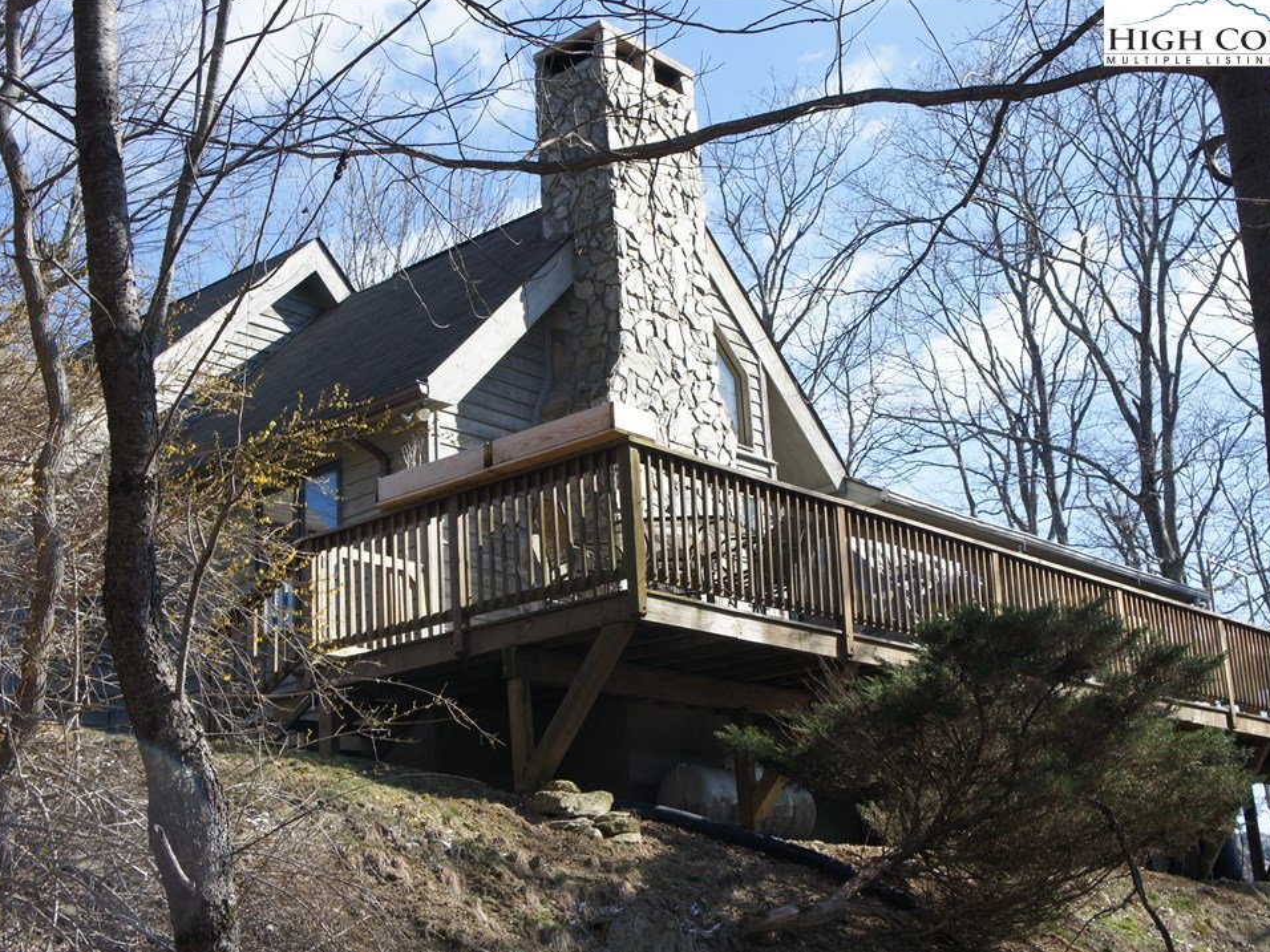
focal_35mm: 48
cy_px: 474
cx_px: 670
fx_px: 1744
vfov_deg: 30.5
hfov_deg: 40.0
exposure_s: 1/160
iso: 200
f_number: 8
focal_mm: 29
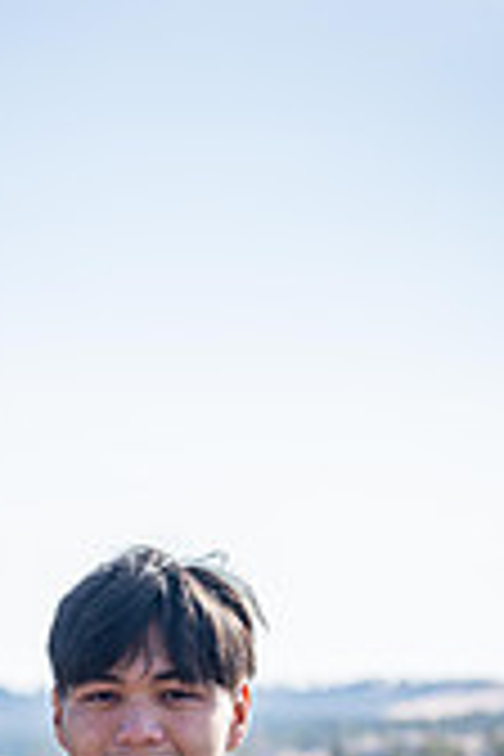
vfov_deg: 8.9
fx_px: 4788
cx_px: 140
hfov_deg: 6.0
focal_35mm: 228
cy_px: 972
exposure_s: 1/320
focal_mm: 85
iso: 31
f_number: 5
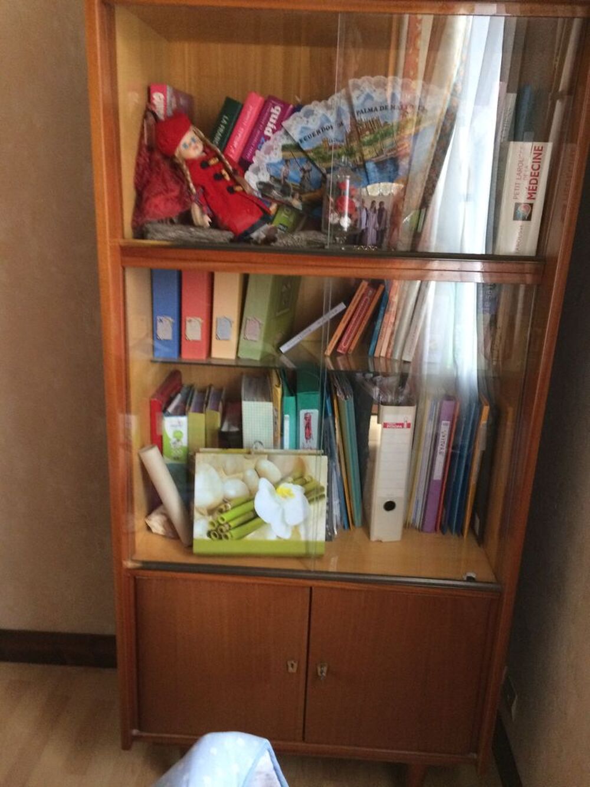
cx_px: 295
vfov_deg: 61.7
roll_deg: -2.0
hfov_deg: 48.2
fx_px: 659
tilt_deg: -19.8
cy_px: 394
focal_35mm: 29
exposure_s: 1/33
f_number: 2.2
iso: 250
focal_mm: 4.15
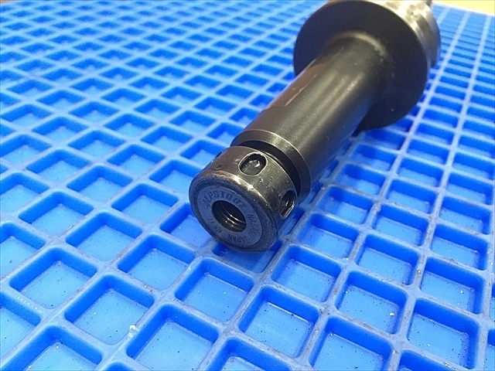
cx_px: 248
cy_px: 186
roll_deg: -5.6
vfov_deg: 48.2
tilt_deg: -36.3
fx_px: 415
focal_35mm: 29
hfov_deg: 61.7
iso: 200
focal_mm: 4.15
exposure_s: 1/20
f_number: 2.2
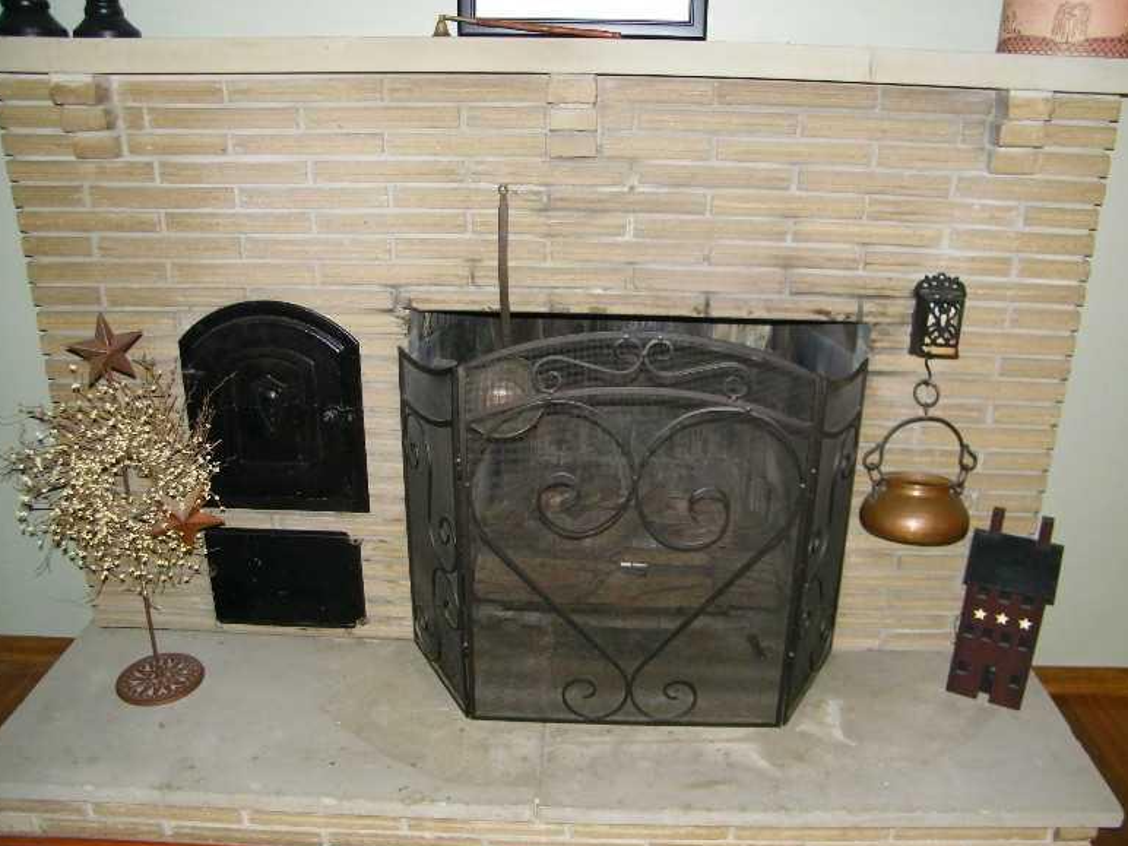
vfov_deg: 48.2
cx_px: 574
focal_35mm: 29
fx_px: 945
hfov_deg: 61.7
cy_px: 435
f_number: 3.5
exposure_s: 1/30
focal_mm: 5
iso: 200
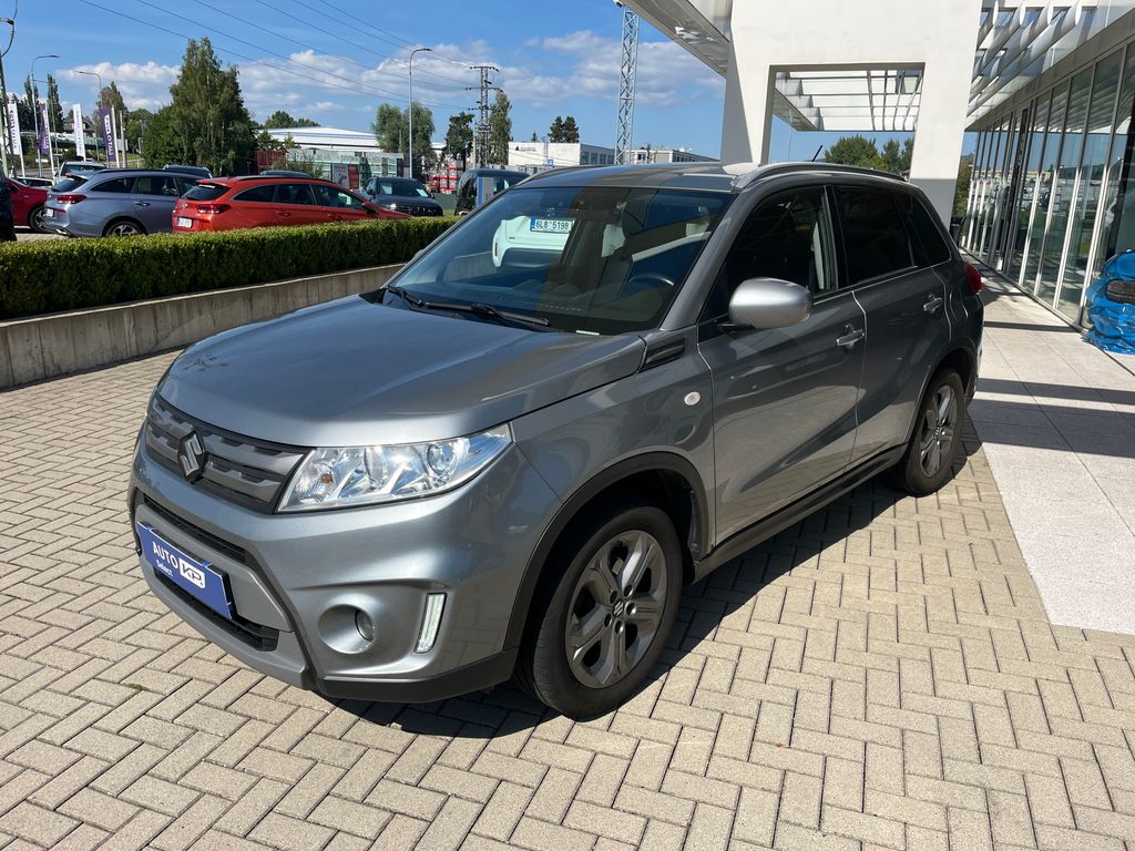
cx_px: 568
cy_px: 426
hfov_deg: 67.3
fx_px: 852
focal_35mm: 26
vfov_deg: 53.1
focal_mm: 5.1
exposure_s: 1/4016
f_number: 1.6
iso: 50
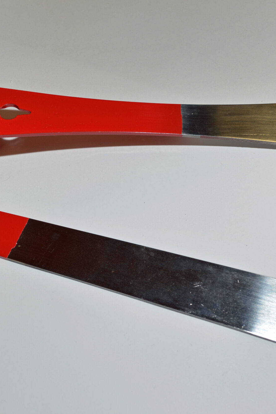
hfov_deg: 24.6
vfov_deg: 36.2
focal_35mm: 55
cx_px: 164
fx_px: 632
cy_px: 207
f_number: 8
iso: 200
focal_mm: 24
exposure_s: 1/30
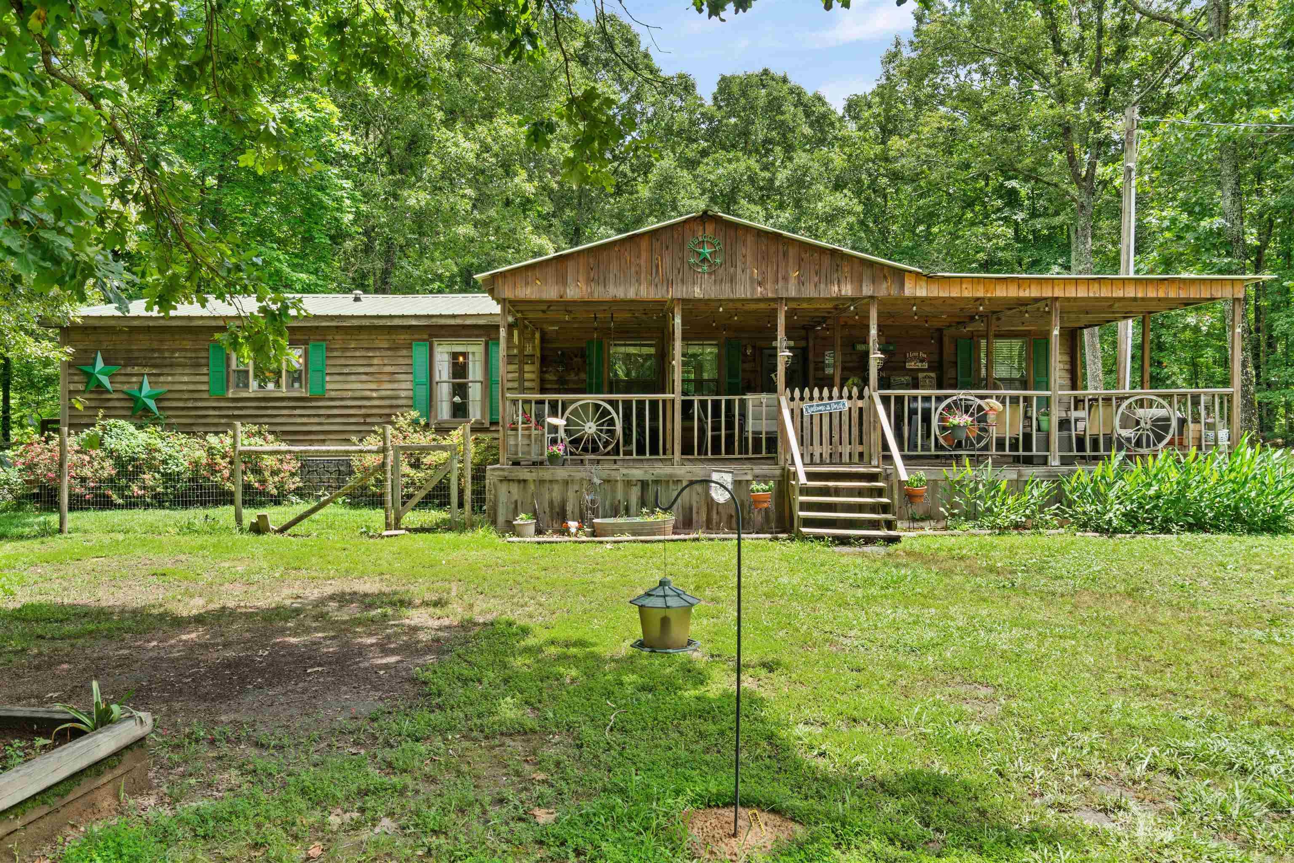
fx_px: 970
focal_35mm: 27
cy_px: 432
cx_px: 647
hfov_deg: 67.4
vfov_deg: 47.9
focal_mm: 18
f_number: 9
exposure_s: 1/30
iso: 250
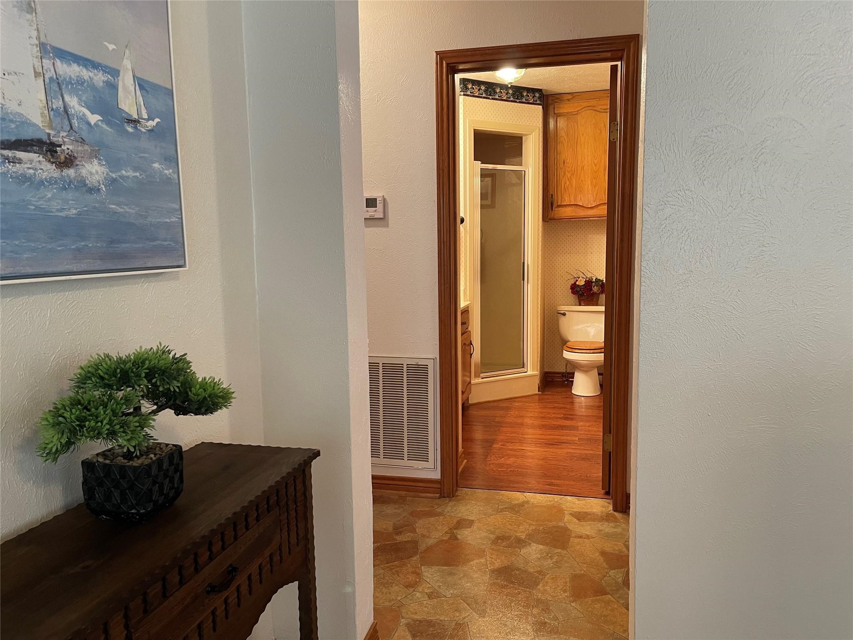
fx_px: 616
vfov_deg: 54.9
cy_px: 320
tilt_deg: -6.5
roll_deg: +1.8
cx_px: 426
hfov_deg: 69.4
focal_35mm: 25
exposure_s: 1/60
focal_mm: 5.1
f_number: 1.6
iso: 200
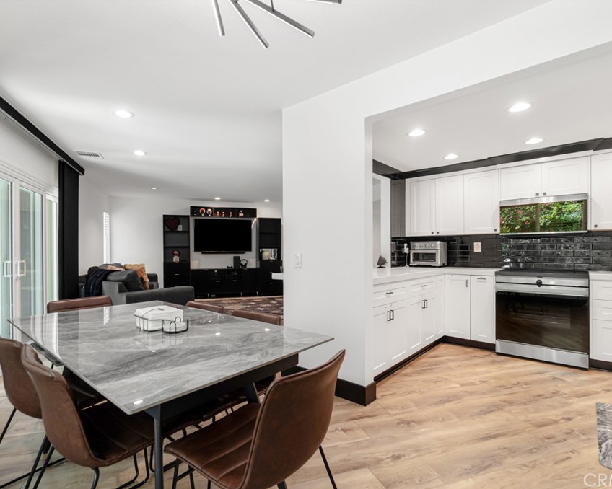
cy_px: 244
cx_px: 297
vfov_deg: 77.0
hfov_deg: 89.6
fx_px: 308
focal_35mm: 17
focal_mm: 10
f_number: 7.1
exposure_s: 1/10
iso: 320
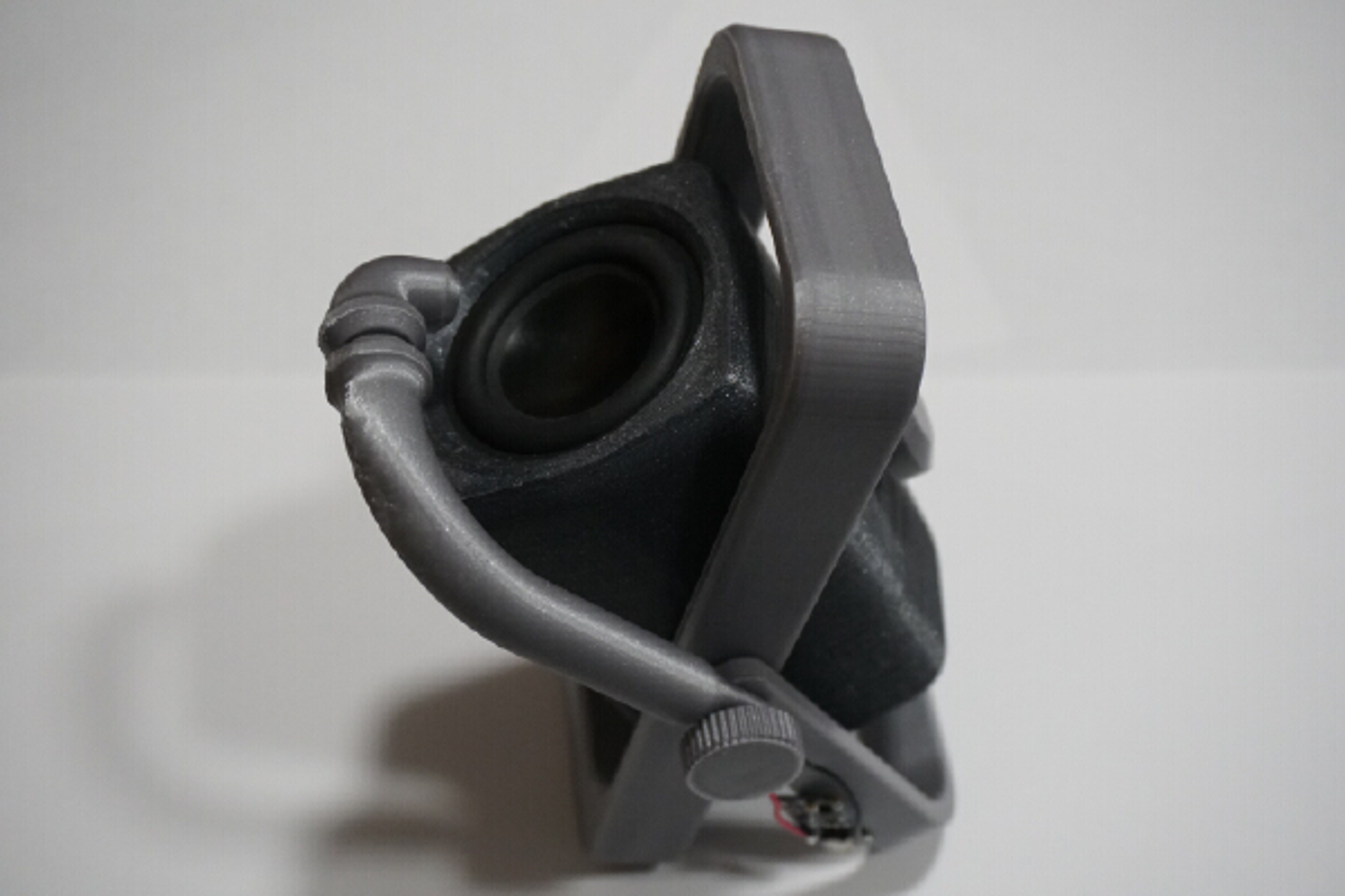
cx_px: 672
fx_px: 1569
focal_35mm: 42
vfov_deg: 31.9
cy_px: 448
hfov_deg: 46.4
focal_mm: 28
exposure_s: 1/60
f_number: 4.5
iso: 3200
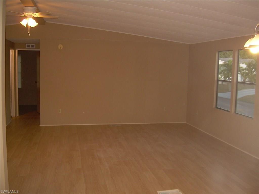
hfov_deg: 49.0
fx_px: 284
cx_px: 130
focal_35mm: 38
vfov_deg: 37.7
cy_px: 97
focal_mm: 6.3
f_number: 2.8
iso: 119
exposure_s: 1/60
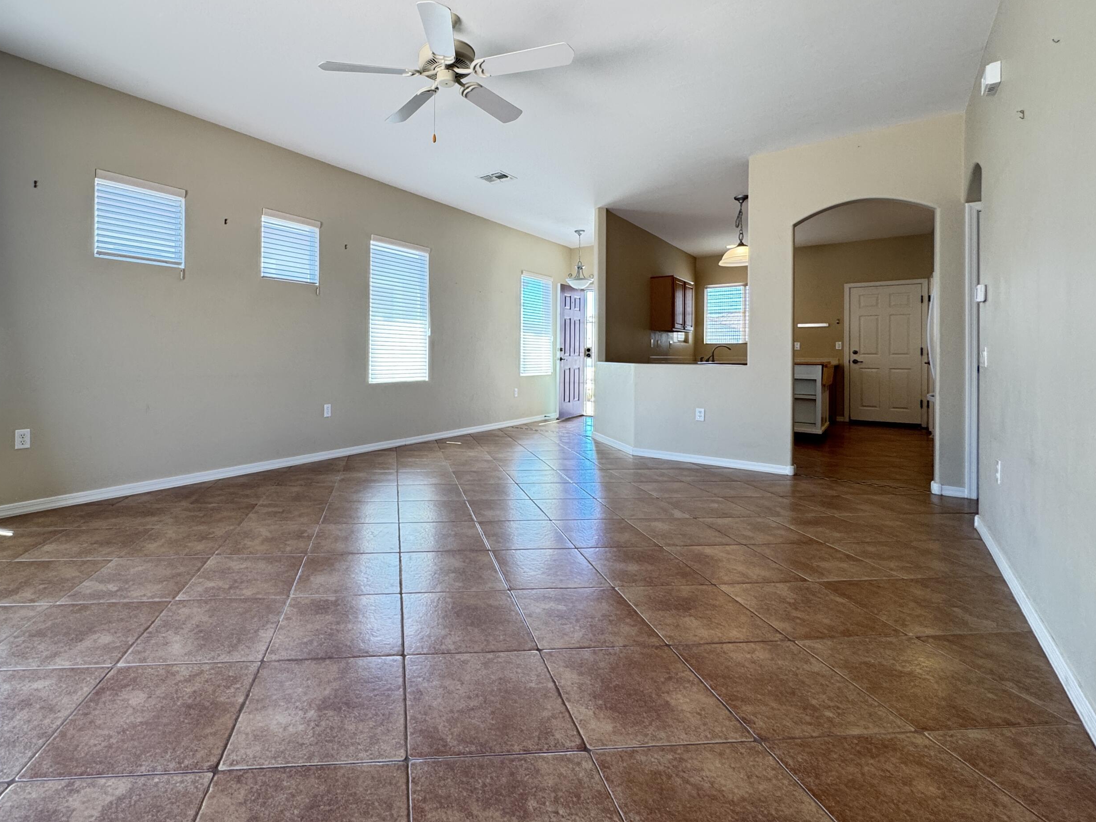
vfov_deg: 74.3
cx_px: 440
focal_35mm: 17
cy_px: 354
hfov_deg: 89.9
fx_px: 538
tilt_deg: -1.0
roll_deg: -1.0
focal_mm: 2.22
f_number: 2.2
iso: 160
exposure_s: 1/60
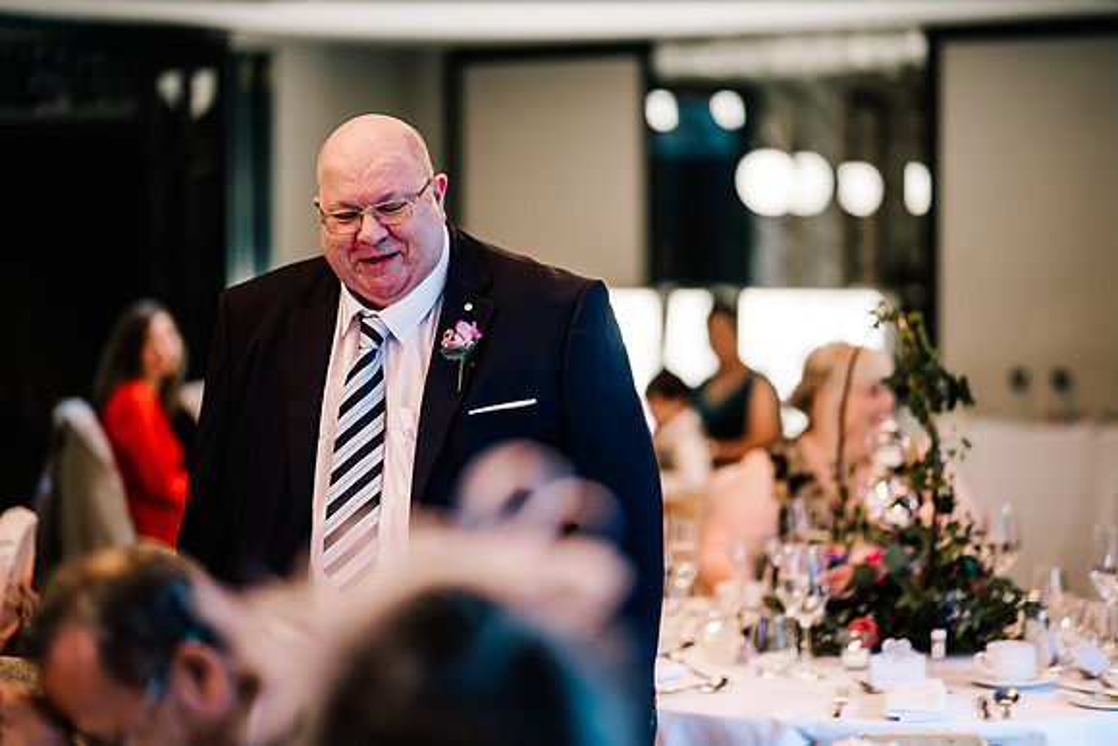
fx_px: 2640
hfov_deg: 23.9
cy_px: 373
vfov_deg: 16.1
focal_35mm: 85
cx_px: 559
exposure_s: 1/250
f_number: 1.4
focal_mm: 85
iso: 640
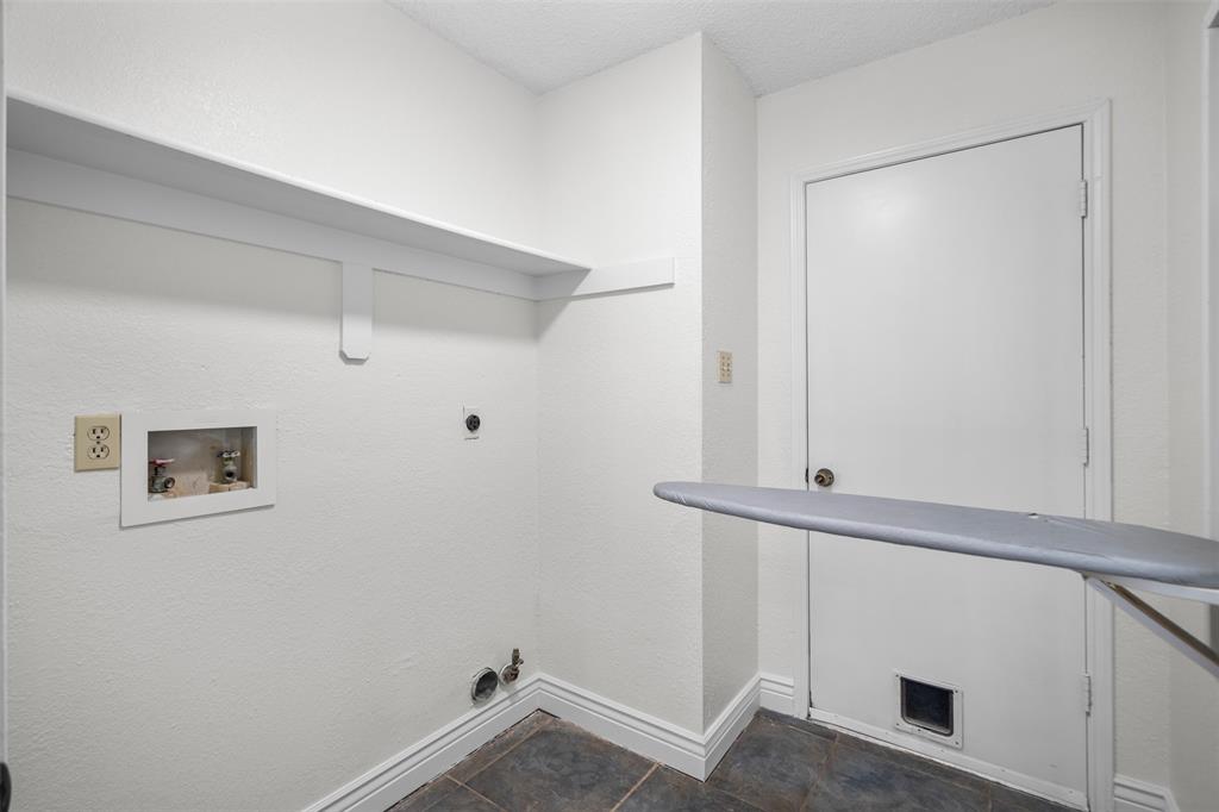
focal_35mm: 16
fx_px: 542
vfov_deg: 73.7
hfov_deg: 96.8
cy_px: 406
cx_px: 610
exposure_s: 1/3
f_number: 7.1
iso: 800
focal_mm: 16
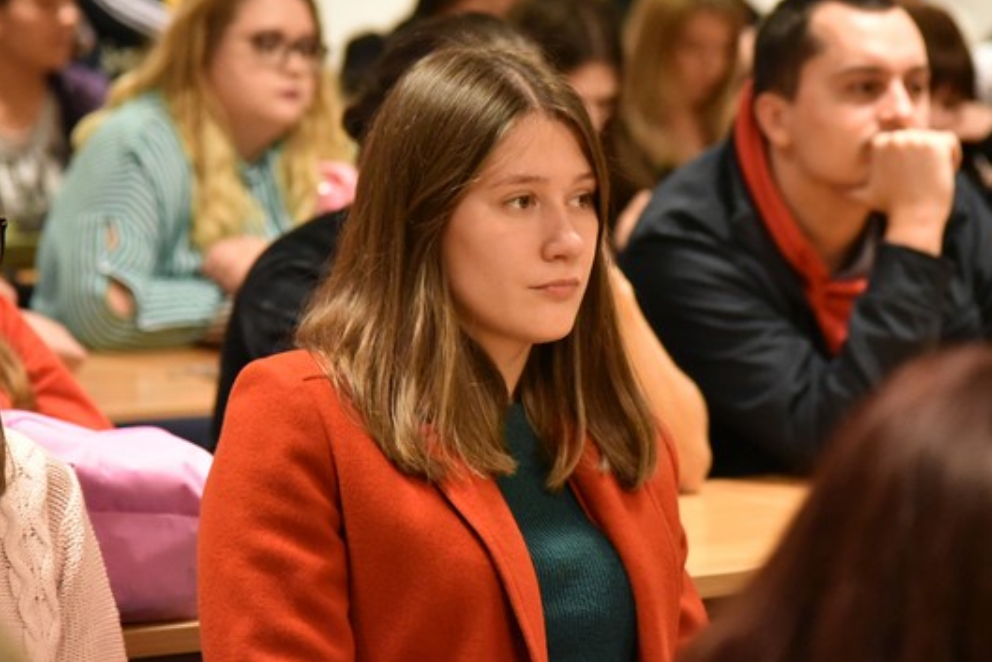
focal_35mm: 186
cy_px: 262
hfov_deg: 11.1
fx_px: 5126
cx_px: 549
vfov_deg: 7.4
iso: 10000
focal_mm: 120
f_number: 4
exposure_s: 1/250
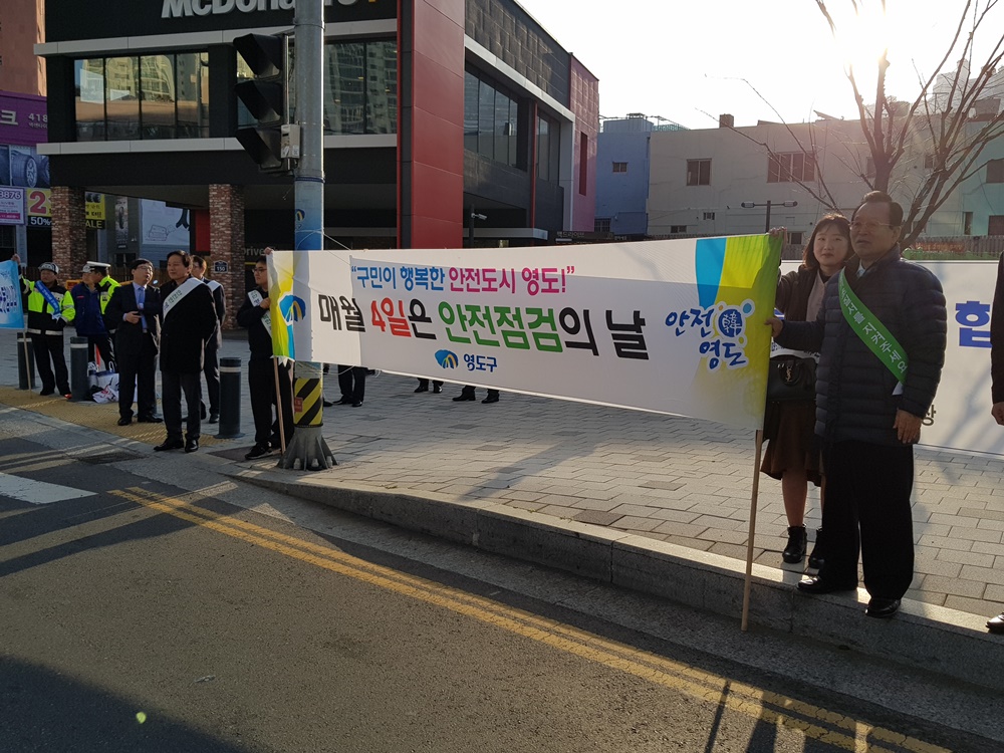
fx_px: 754
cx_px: 502
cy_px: 376
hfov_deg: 67.3
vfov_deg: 53.1
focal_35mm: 26
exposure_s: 1/1928
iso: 40
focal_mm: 4.3
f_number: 1.7
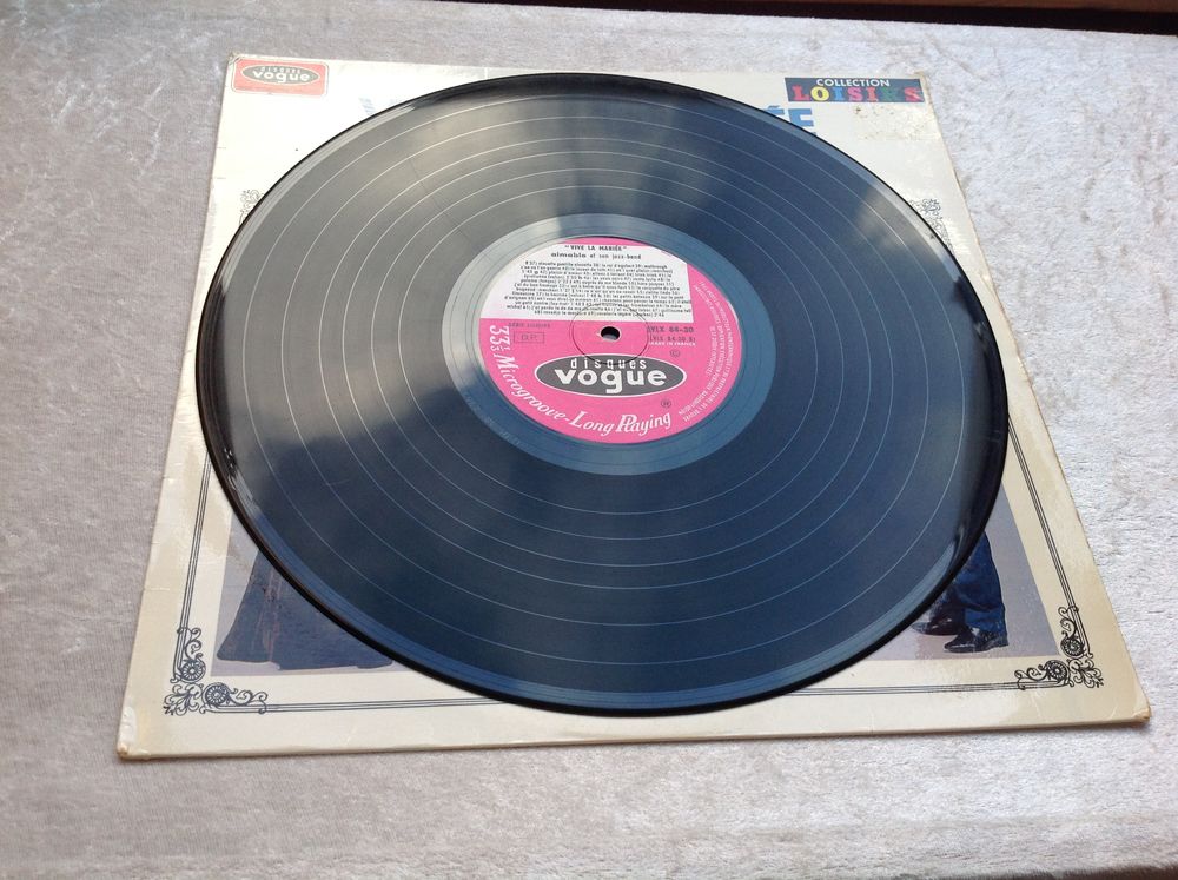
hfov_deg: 52.7
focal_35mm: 35
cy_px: 440
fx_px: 1189
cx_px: 589
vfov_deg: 40.6
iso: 80
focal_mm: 4.28
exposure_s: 1/120
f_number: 2.4
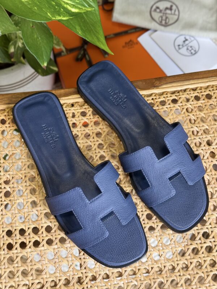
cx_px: 108
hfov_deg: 30.3
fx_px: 401
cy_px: 144
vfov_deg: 39.7
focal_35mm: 48
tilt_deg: -73.1
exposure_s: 1/116
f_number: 1.78
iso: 100
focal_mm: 6.76
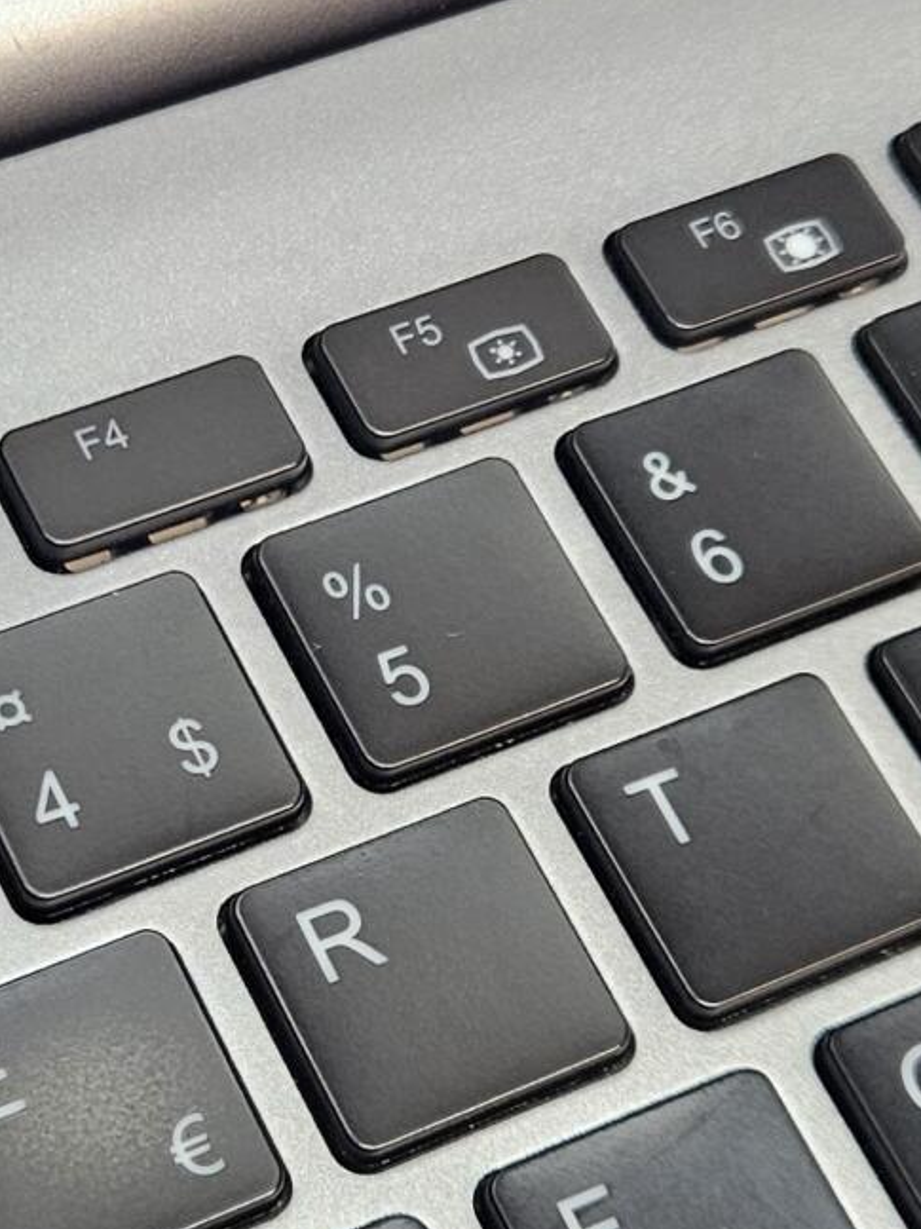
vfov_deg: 21.5
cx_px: 237
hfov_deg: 16.2
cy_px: 741
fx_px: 3229
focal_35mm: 91
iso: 200
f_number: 1.8
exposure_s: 1/180
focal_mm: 5.4
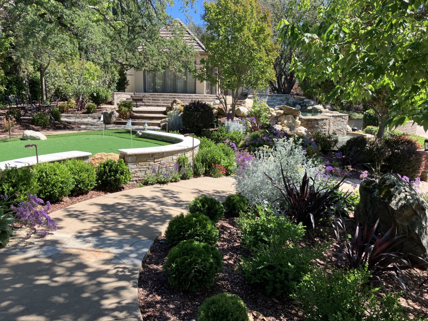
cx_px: 214
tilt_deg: -10.5
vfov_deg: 49.7
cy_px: 160
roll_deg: -0.7
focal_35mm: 28
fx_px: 346
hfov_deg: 63.4
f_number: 1.8
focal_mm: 3.99
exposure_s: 1/565
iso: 32
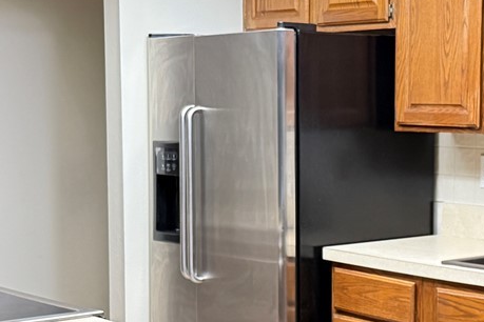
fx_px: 1170
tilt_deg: -5.6
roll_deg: +0.0
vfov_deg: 15.7
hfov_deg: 23.3
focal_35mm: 87
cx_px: 321
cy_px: 213
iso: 400
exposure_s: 1/60
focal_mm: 6.76
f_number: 1.78
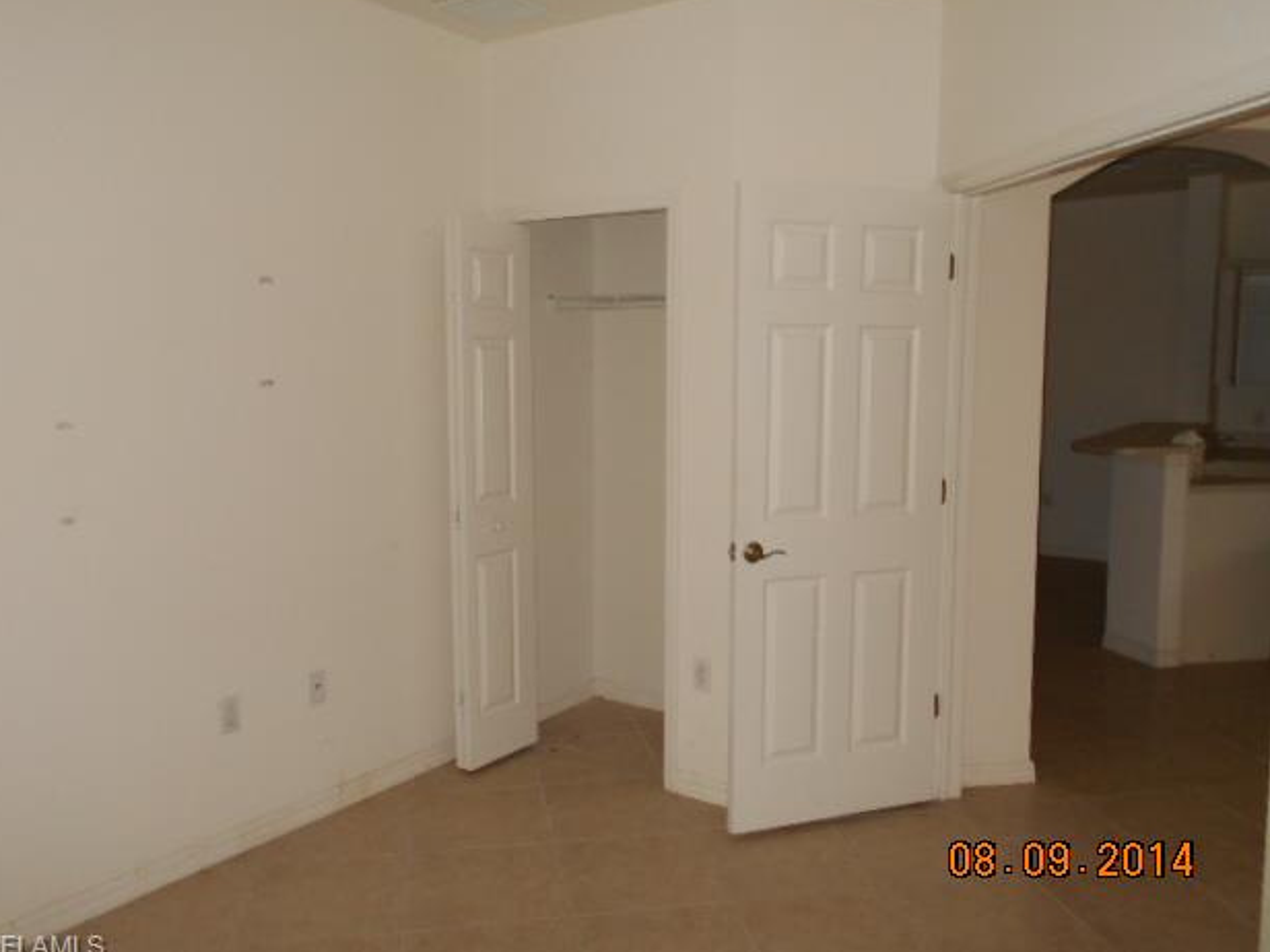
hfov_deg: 65.3
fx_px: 991
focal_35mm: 27
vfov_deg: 51.4
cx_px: 612
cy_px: 472
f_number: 3.2
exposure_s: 1/25
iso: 200
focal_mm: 4.6
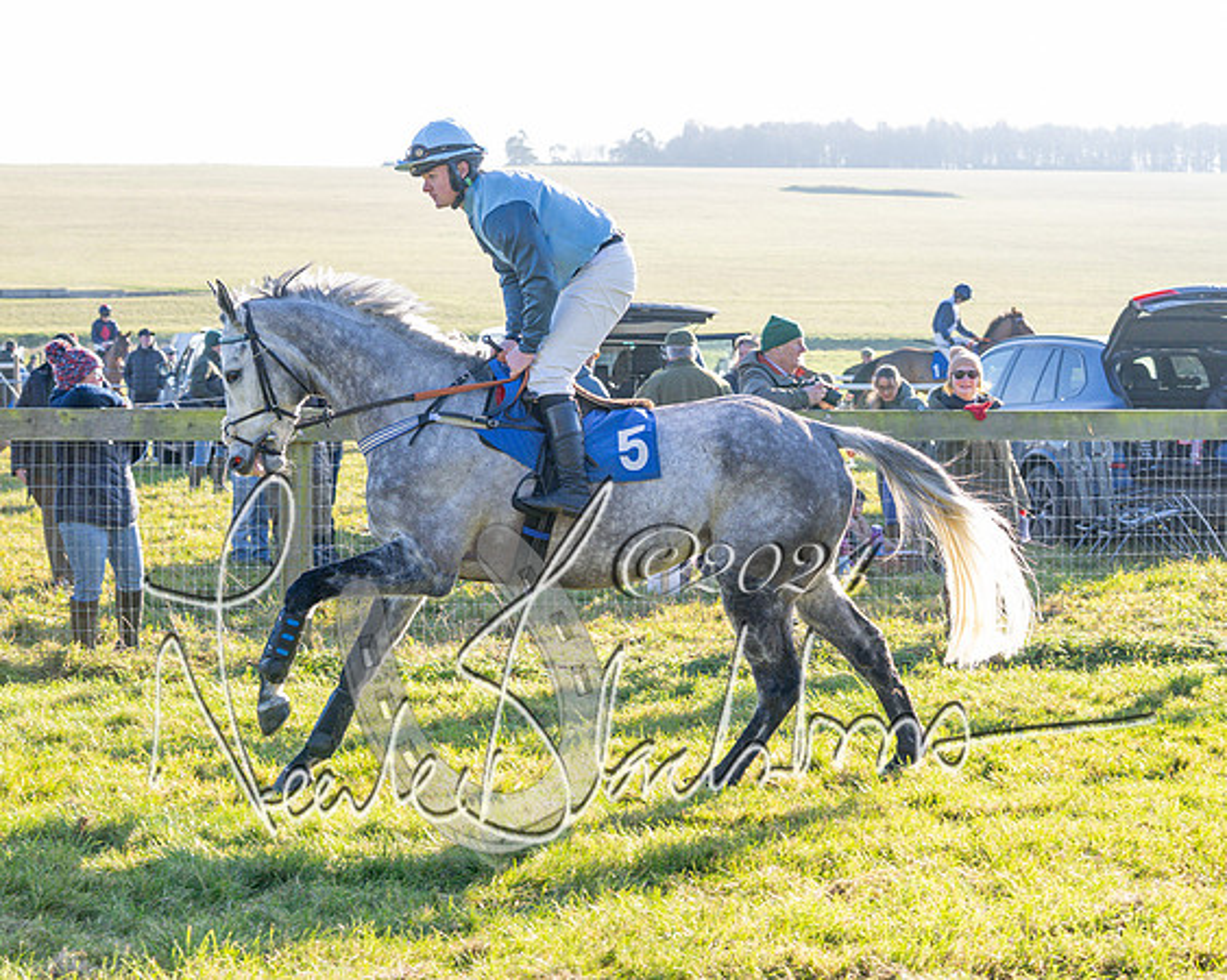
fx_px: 2822
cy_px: 490
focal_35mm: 78
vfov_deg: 19.7
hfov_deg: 24.5
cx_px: 641
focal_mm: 46
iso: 640
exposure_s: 1/1000
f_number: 4
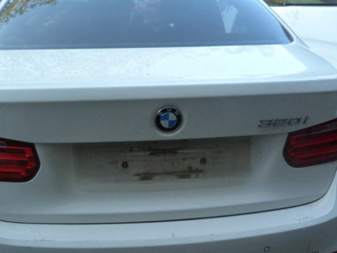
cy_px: 138
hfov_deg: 51.2
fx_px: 350
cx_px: 145
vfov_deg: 39.6
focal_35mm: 36
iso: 125
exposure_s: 1/100
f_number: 2.8
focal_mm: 4.5
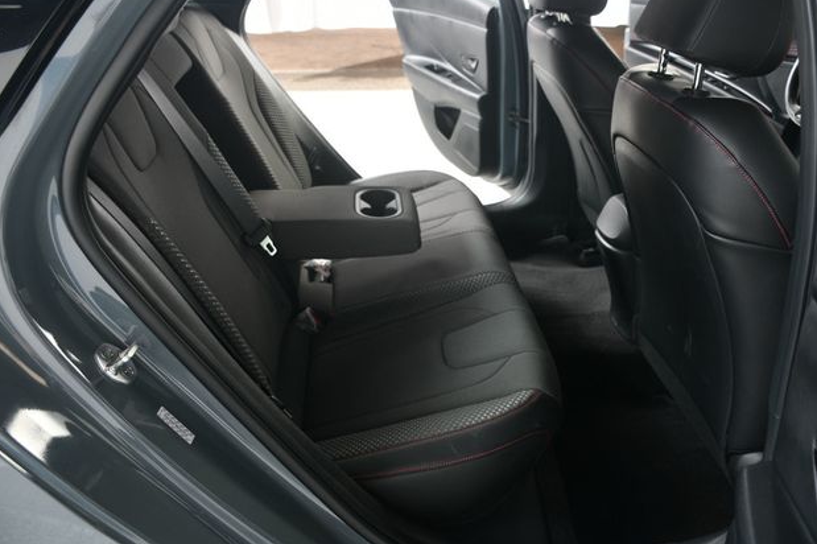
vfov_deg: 42.3
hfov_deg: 60.3
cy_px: 267
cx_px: 420
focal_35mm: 31
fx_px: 703
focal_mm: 20
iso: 100
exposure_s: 1/160
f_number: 3.5
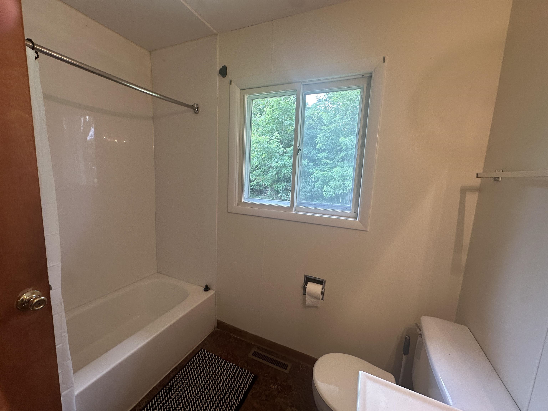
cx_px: 274
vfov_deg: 85.7
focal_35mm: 14
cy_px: 206
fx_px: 222
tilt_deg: -7.9
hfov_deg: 102.1
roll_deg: -3.3
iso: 100
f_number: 2.2
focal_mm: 2.22
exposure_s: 1/120
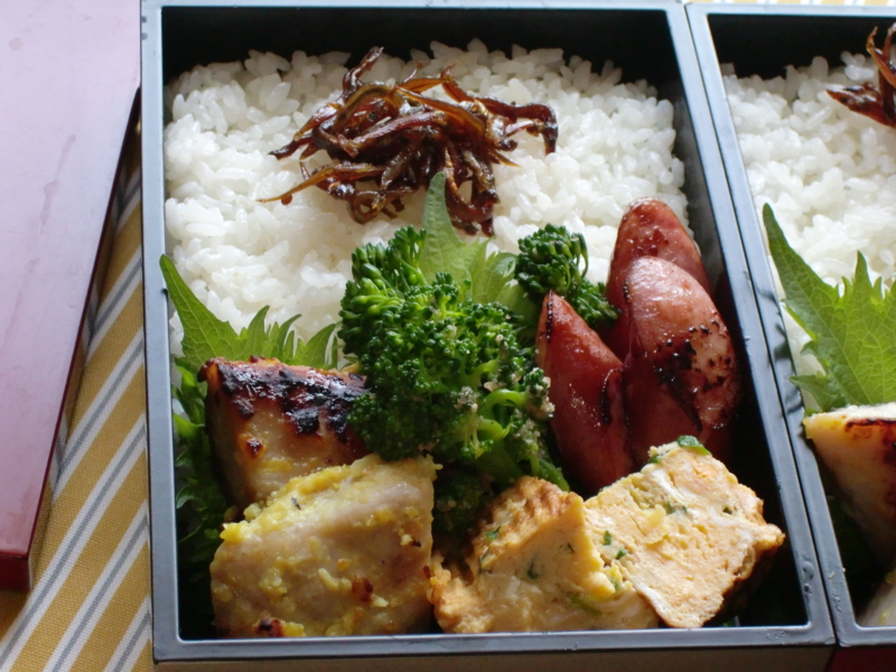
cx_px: 448
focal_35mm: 93
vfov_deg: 15.9
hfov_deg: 21.1
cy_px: 336
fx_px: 2407
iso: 400
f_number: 5.2
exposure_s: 1/30
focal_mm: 16.5
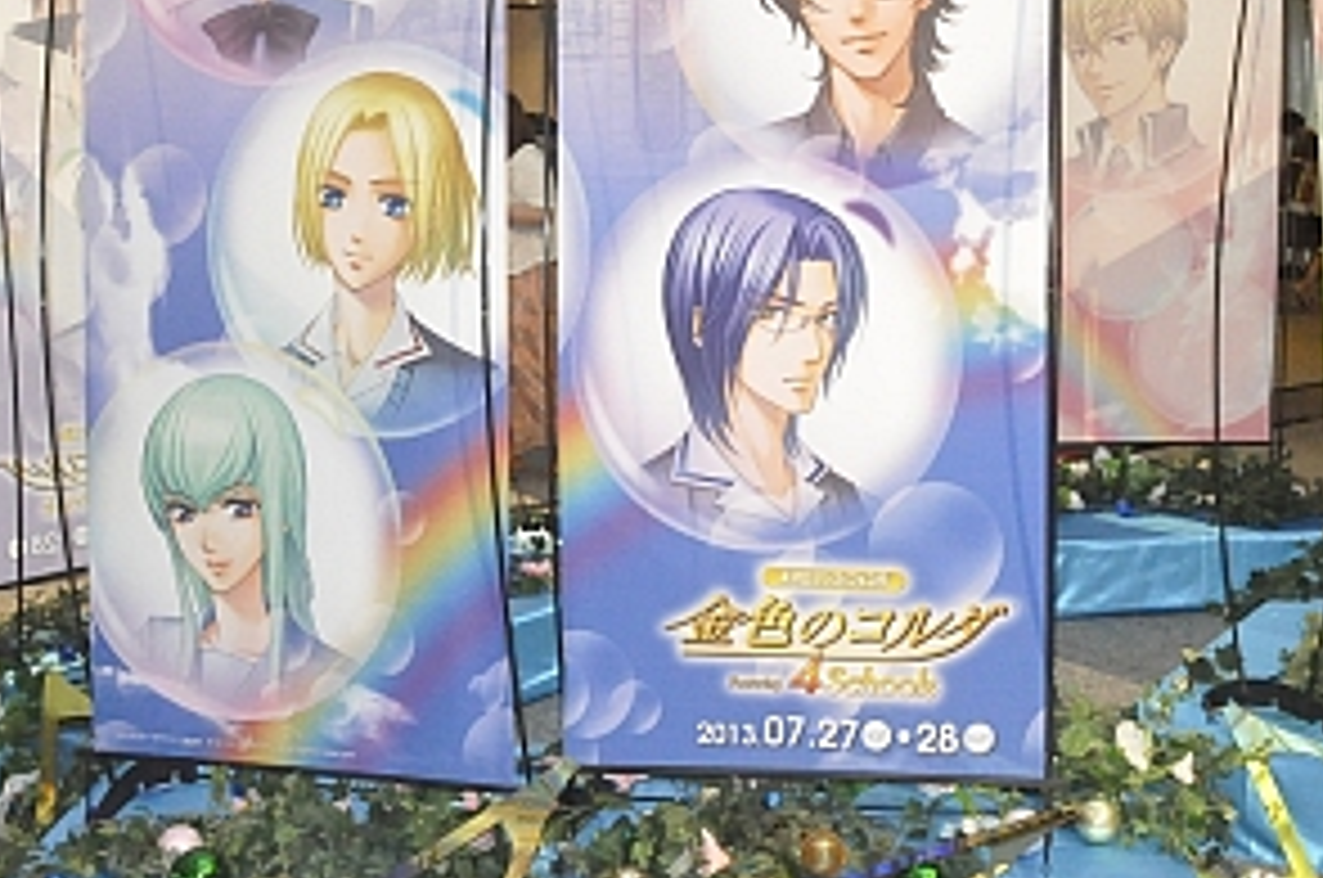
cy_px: 324
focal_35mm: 47
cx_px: 891
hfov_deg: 41.4
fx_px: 1724
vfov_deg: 28.4
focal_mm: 18
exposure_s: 1/200
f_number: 7.1
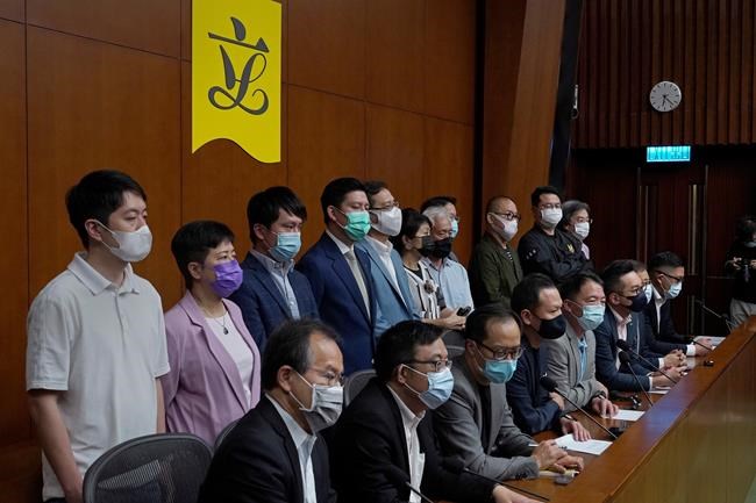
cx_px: 378
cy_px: 252
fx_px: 945
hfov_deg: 43.6
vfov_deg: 29.8
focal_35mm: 45
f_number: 5.6
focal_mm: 30
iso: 2000
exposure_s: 1/60
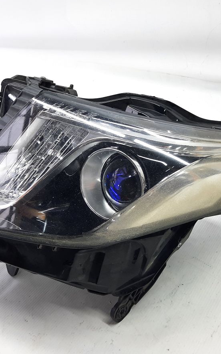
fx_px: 347
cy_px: 176
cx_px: 125
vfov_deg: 54.0
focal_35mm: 36
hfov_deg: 35.3
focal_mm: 4.6
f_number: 2
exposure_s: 1/50
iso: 100
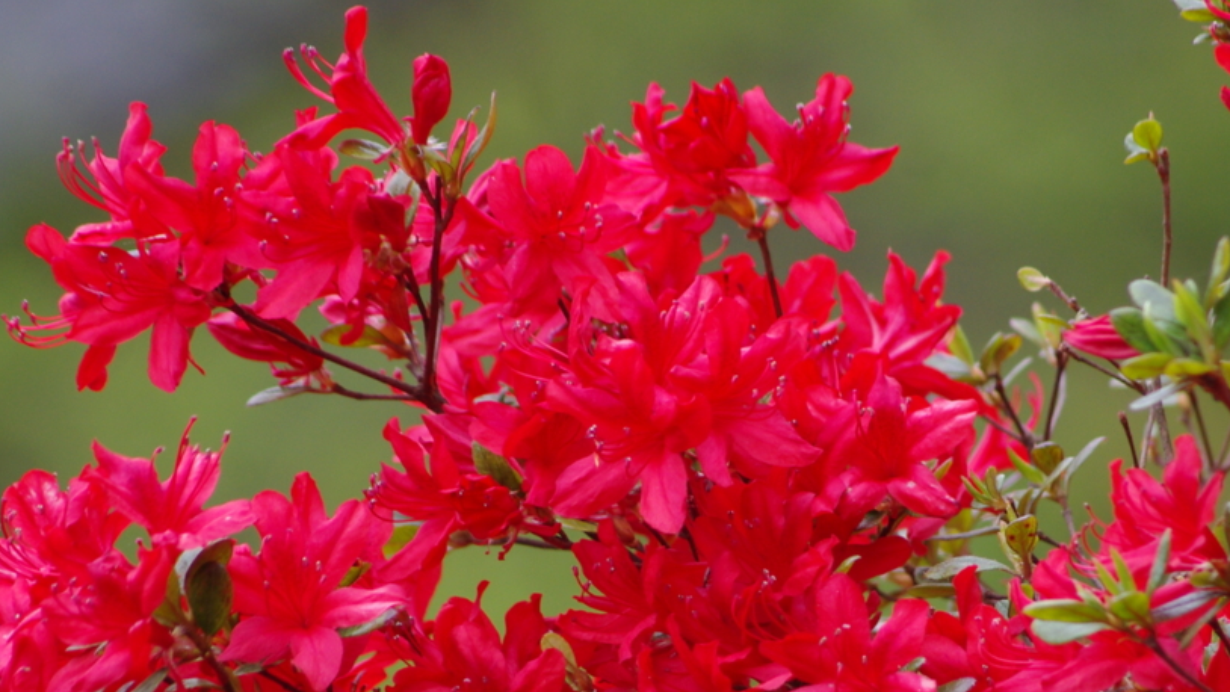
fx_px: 21136
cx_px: 740
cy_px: 539
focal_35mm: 648
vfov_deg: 1.9
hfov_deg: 3.3
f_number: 5.6
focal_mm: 210
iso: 200
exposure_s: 1/250
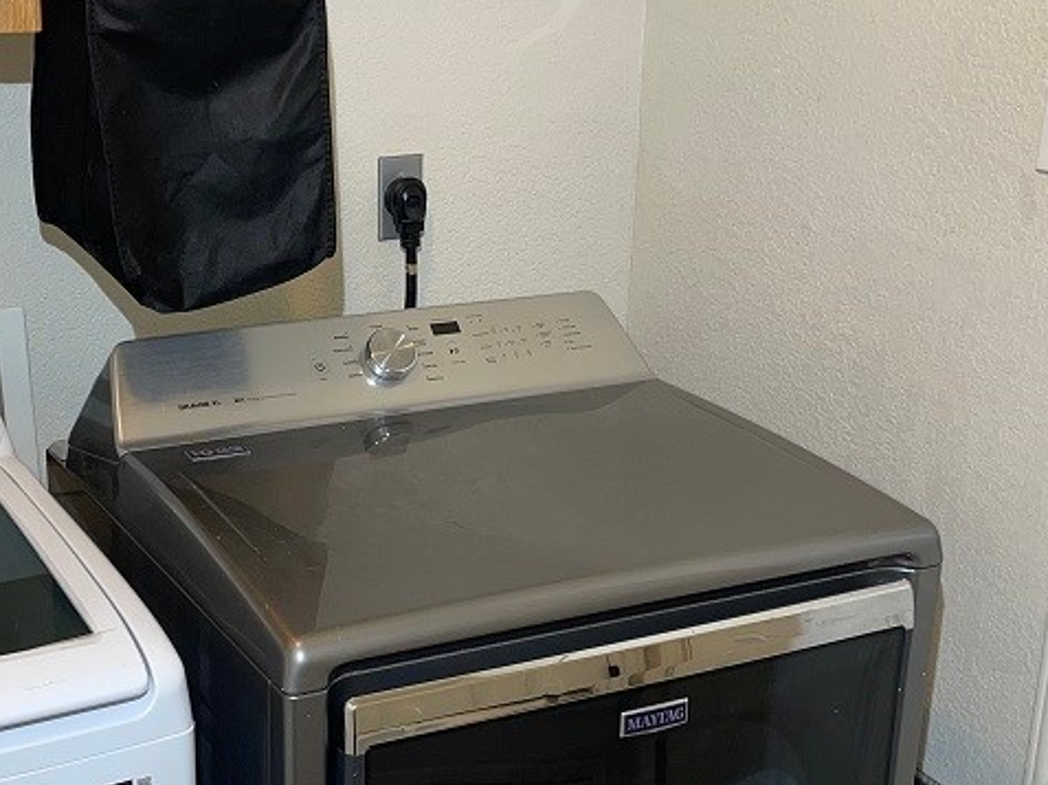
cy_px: 475
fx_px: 1664
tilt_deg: -19.7
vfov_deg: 26.5
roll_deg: -0.6
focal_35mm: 55
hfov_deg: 34.5
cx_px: 319
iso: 32
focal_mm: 4.2
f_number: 1.6
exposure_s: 1/40
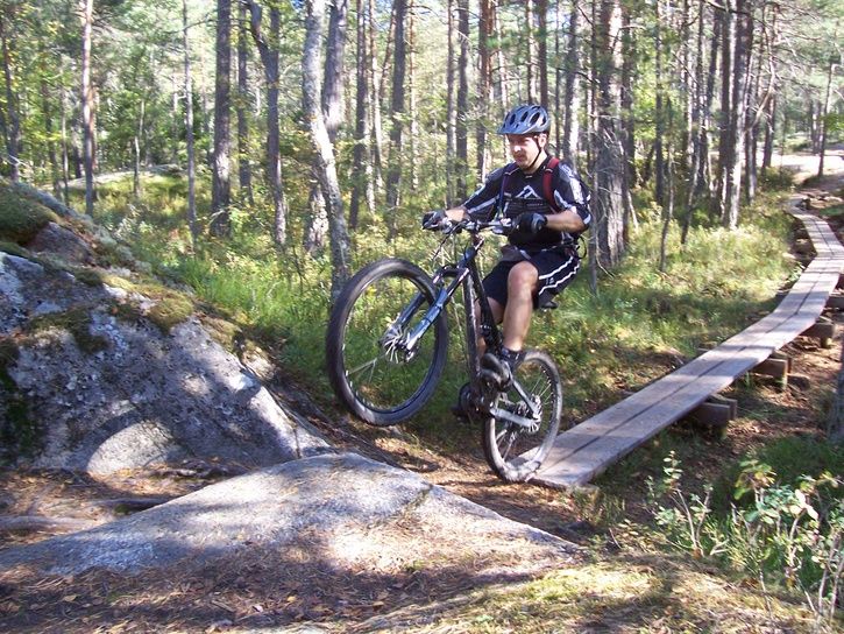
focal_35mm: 34
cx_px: 422
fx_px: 829
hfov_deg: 53.9
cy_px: 317
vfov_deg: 41.8
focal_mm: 5.6
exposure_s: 1/180
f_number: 2.7
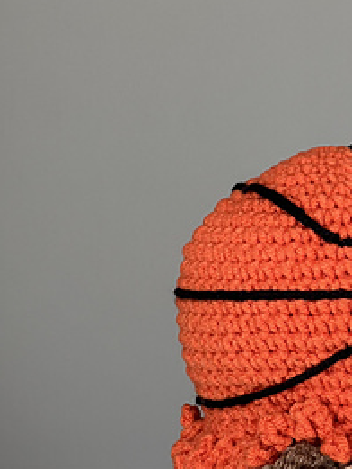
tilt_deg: -11.6
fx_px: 2560
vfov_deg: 10.4
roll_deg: +1.0
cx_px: 357
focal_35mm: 189
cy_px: 462
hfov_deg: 7.8
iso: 80
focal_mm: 9
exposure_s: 1/99
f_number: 2.8
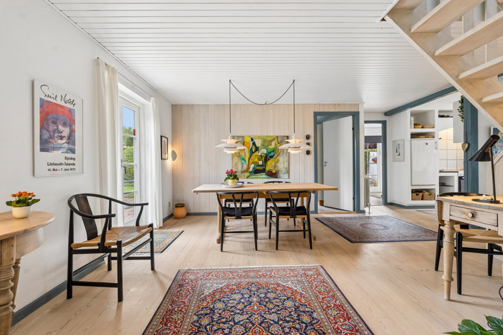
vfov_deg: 70.4
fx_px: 237
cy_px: 168
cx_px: 252
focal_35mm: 17
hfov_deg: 93.3
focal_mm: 17
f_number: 8
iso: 200
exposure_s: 1/6
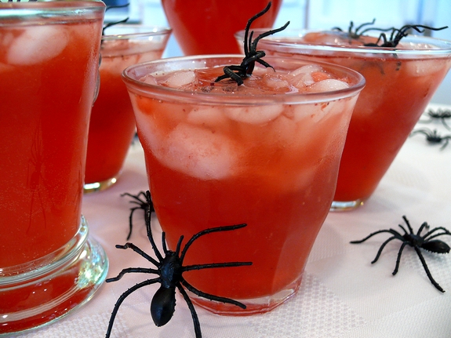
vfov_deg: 40.7
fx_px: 456
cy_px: 169
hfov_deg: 52.6
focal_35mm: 35
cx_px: 226
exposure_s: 1/25
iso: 200
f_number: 2.8
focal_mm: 7.4
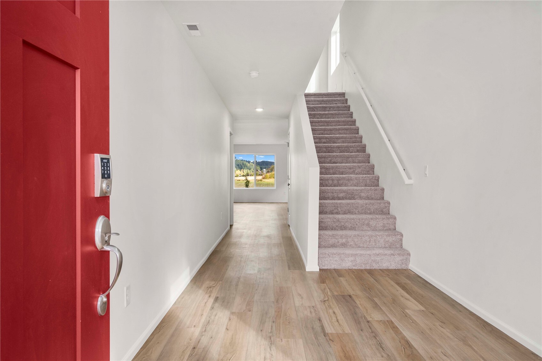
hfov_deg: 73.7
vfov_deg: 53.1
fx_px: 361
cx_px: 271
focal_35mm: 24
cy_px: 180
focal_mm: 24
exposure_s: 1/60
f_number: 8
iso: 320
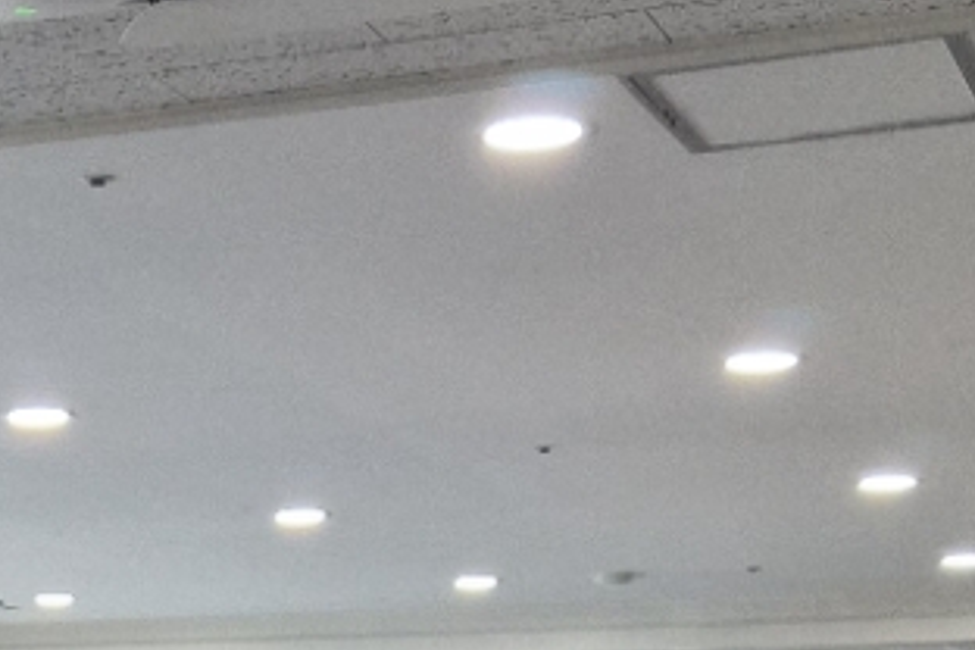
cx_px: -6
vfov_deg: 12.3
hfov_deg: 20.2
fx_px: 2654
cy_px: 1328
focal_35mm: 98
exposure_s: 1/120
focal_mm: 5.4
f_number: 1.8
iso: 250
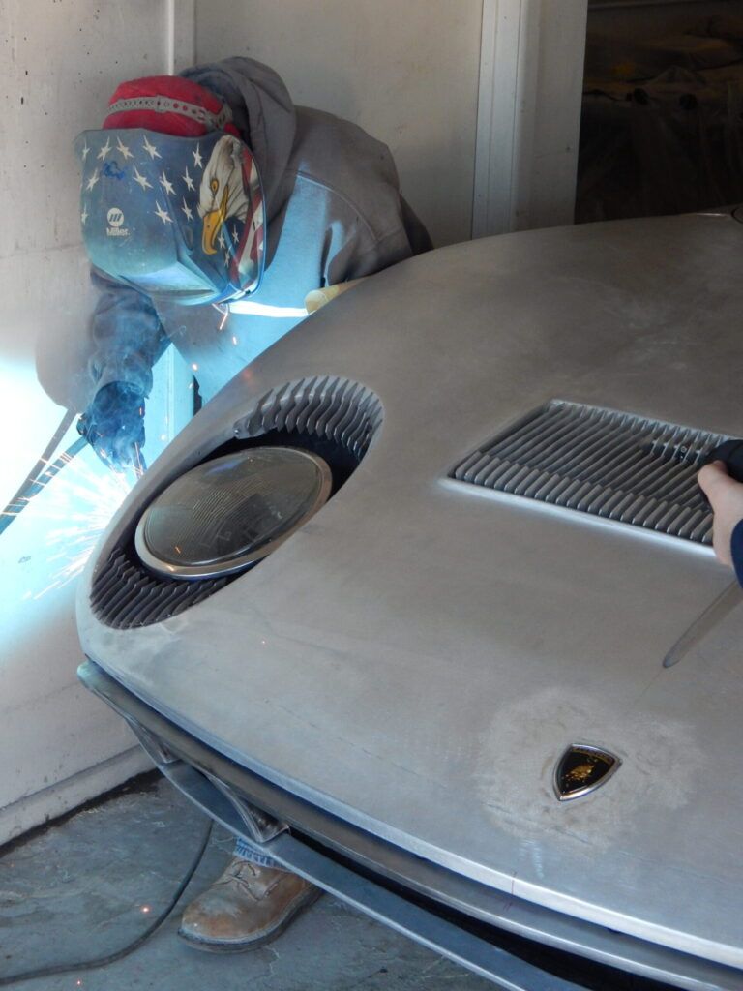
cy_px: 496
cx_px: 372
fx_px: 1975
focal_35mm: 69
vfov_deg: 28.2
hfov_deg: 21.3
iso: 400
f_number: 4.1
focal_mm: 12.3
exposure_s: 1/80
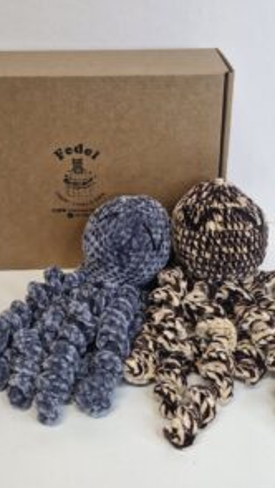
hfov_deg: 34.6
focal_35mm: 34
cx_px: 152
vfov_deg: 57.5
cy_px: 194
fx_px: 441
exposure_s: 1/100
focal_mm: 5.54
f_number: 1.8
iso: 125
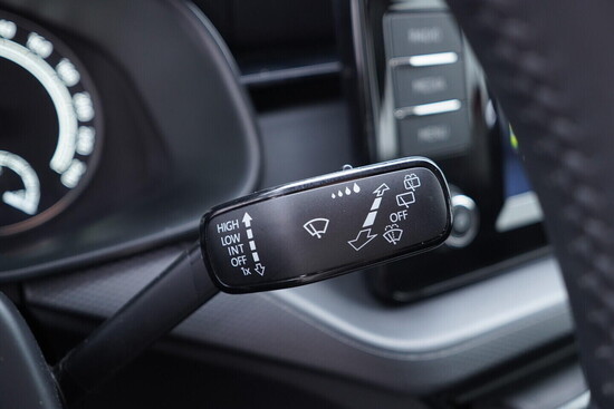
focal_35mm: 36
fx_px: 614
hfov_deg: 53.1
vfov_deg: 36.9
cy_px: 204
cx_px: 307
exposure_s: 1/40
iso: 500
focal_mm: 24
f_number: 2.8
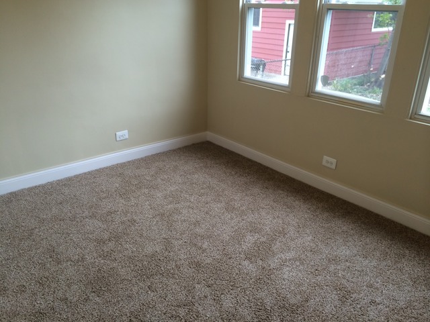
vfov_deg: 46.8
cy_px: 161
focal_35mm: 30
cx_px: 215
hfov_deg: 60.0
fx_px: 373
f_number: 2.2
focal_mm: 4.12
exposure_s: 1/30
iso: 40
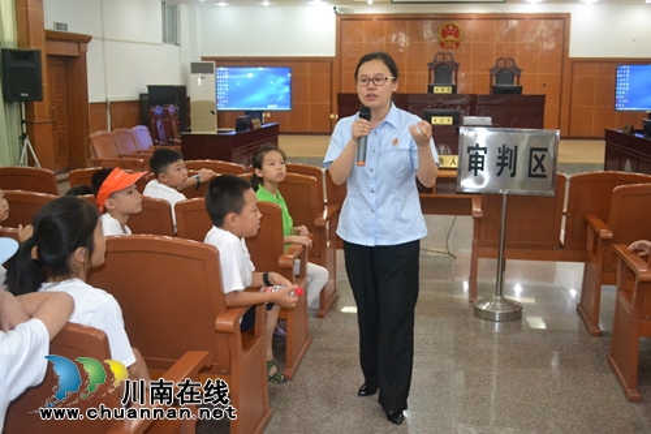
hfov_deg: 49.6
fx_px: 705
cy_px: 217
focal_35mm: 39
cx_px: 326
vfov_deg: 34.2
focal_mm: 26
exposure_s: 1/60
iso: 2800
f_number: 4.2
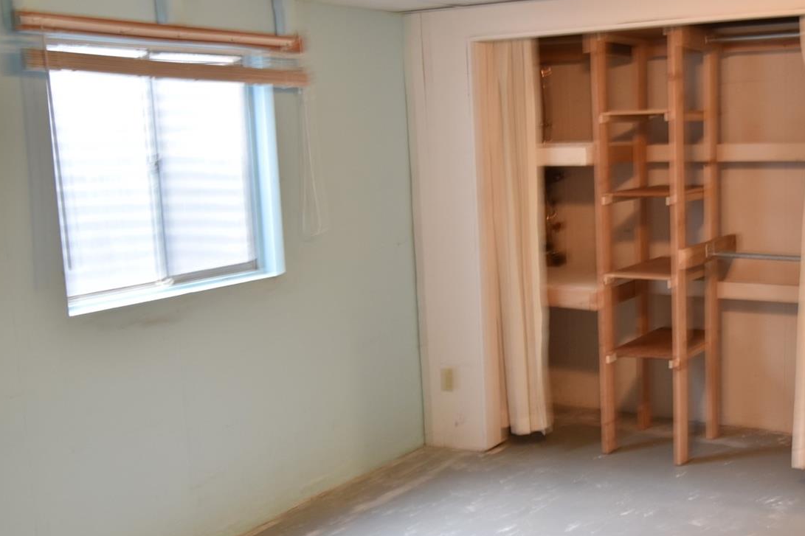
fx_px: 984
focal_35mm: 44
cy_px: 251
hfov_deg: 43.4
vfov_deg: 30.5
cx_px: 582
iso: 400
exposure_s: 1/2
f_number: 10
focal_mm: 20
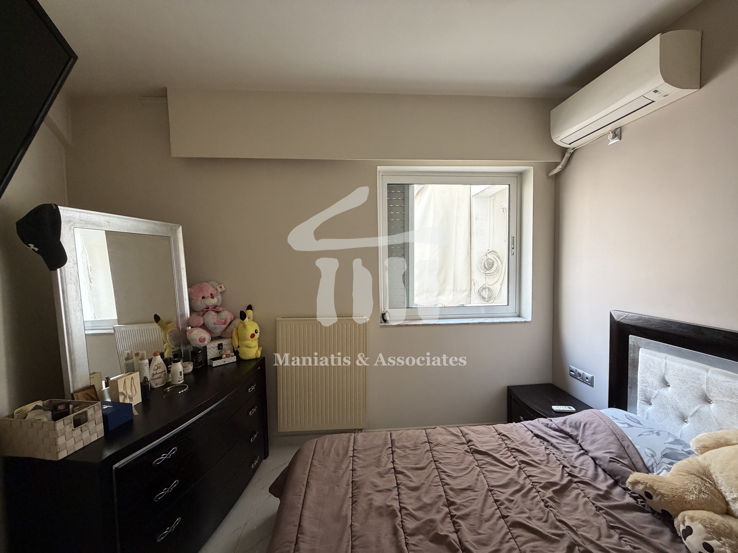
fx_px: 298
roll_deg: +0.8
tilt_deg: -4.3
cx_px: 369
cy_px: 276
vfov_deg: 85.7
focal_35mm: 14
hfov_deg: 102.1
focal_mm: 2.22
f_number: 2.2
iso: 320
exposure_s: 1/119
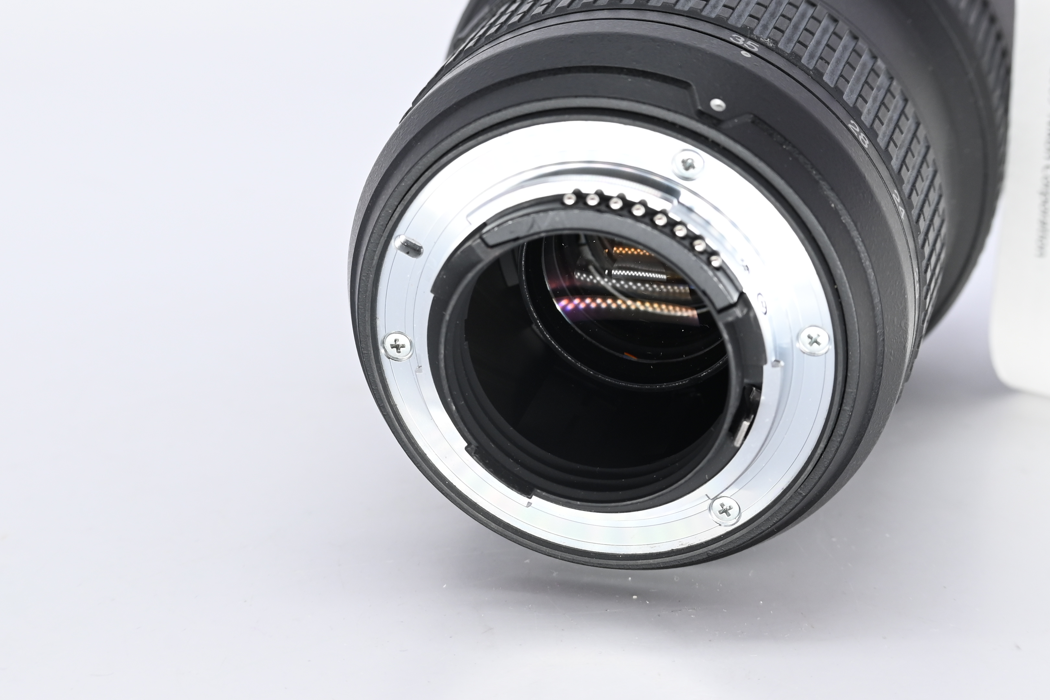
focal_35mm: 91
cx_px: 586
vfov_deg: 15.0
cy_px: 293
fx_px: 2654
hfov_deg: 22.4
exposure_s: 1/125
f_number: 9
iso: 500
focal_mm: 50
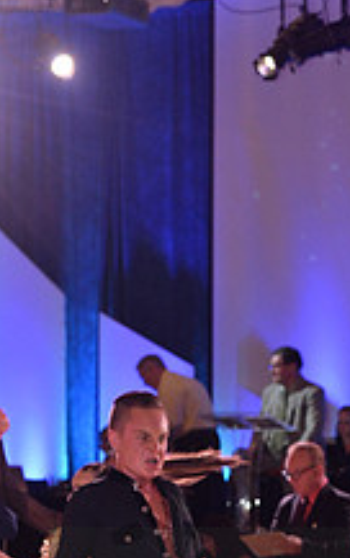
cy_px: 615
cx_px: 405
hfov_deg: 6.2
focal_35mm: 212
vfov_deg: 9.8
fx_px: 3229
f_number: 5
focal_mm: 78
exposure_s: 1/250
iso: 1600
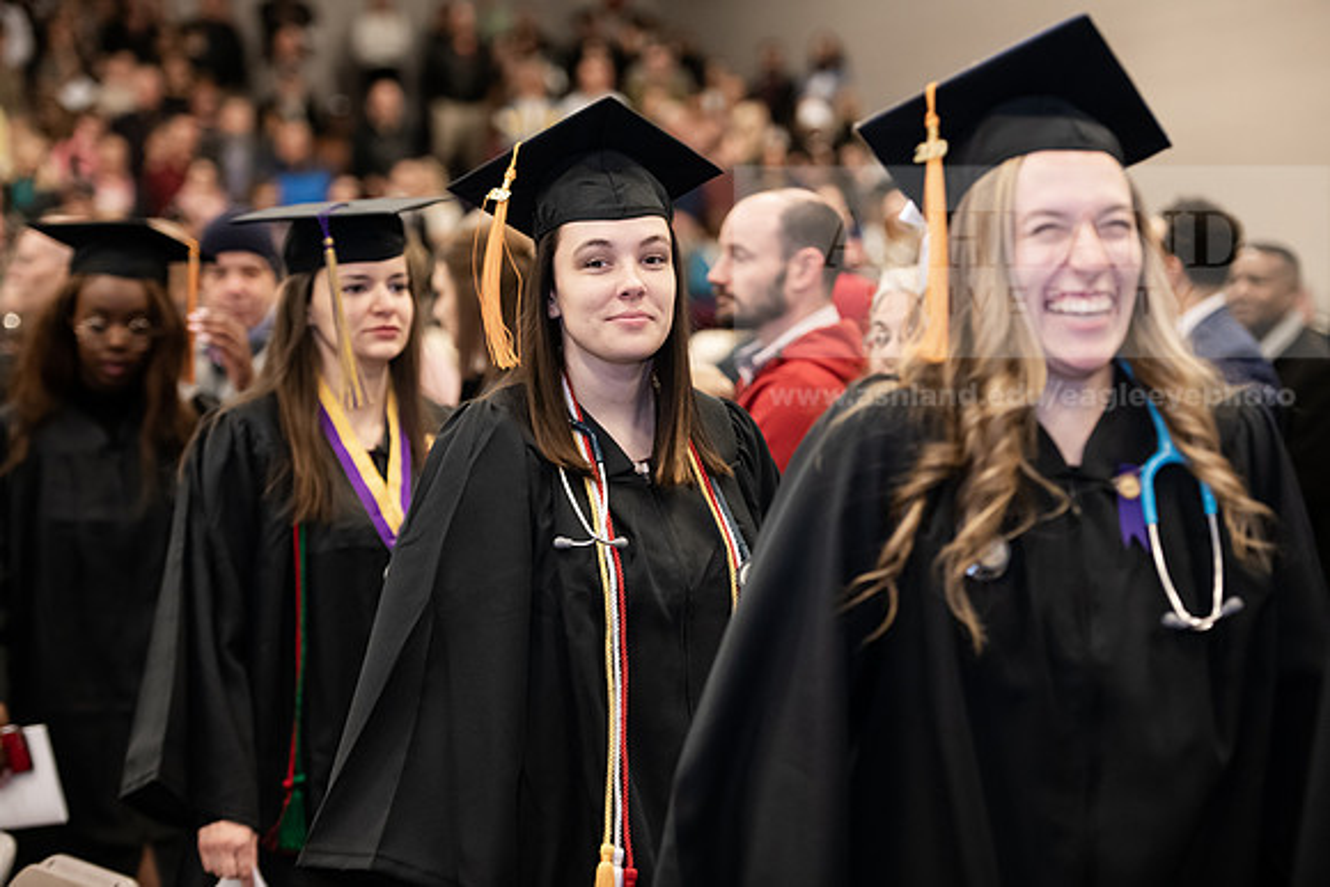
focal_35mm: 100
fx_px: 3695
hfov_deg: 20.4
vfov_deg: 13.7
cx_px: 665
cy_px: 444
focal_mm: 100
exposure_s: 1/200
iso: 2000
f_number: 3.2
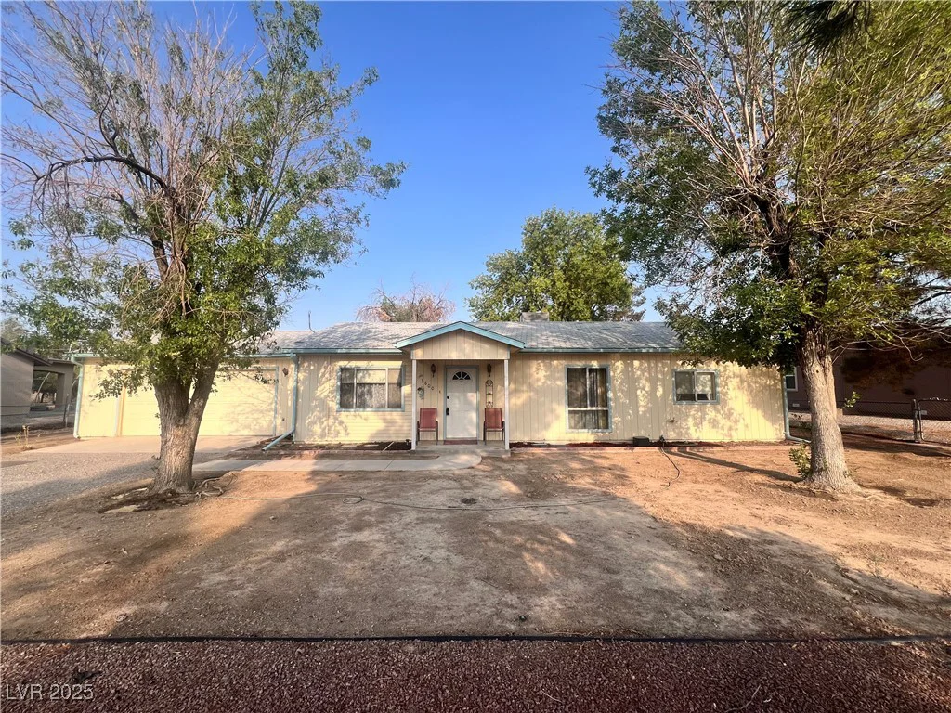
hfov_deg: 106.2
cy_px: 356
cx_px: 476
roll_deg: +0.4
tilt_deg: +4.5
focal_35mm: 13
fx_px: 357
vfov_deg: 89.9
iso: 32
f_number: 1.8
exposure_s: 1/1220
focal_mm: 1.57
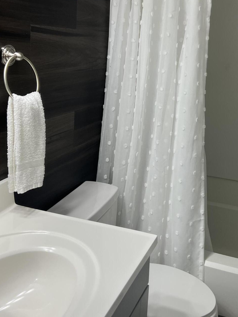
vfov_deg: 45.2
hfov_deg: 34.9
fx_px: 376
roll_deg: -5.1
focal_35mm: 41
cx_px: 153
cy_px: 111
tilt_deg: -10.4
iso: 80
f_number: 1.5
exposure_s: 1/120
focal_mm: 5.7
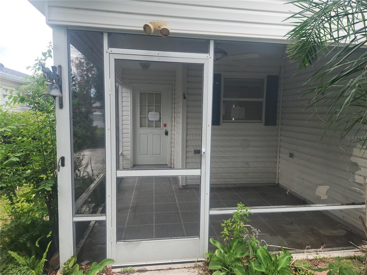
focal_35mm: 23
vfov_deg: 58.9
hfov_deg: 73.9
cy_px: 138
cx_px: 184
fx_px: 244
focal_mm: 5.4
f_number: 1.8
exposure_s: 1/294
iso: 20
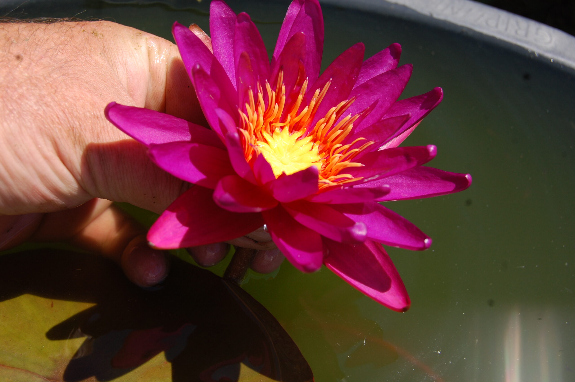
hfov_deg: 35.1
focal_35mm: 57
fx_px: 910
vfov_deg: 23.7
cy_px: 191
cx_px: 288
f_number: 10
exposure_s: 1/320
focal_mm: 38
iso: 200
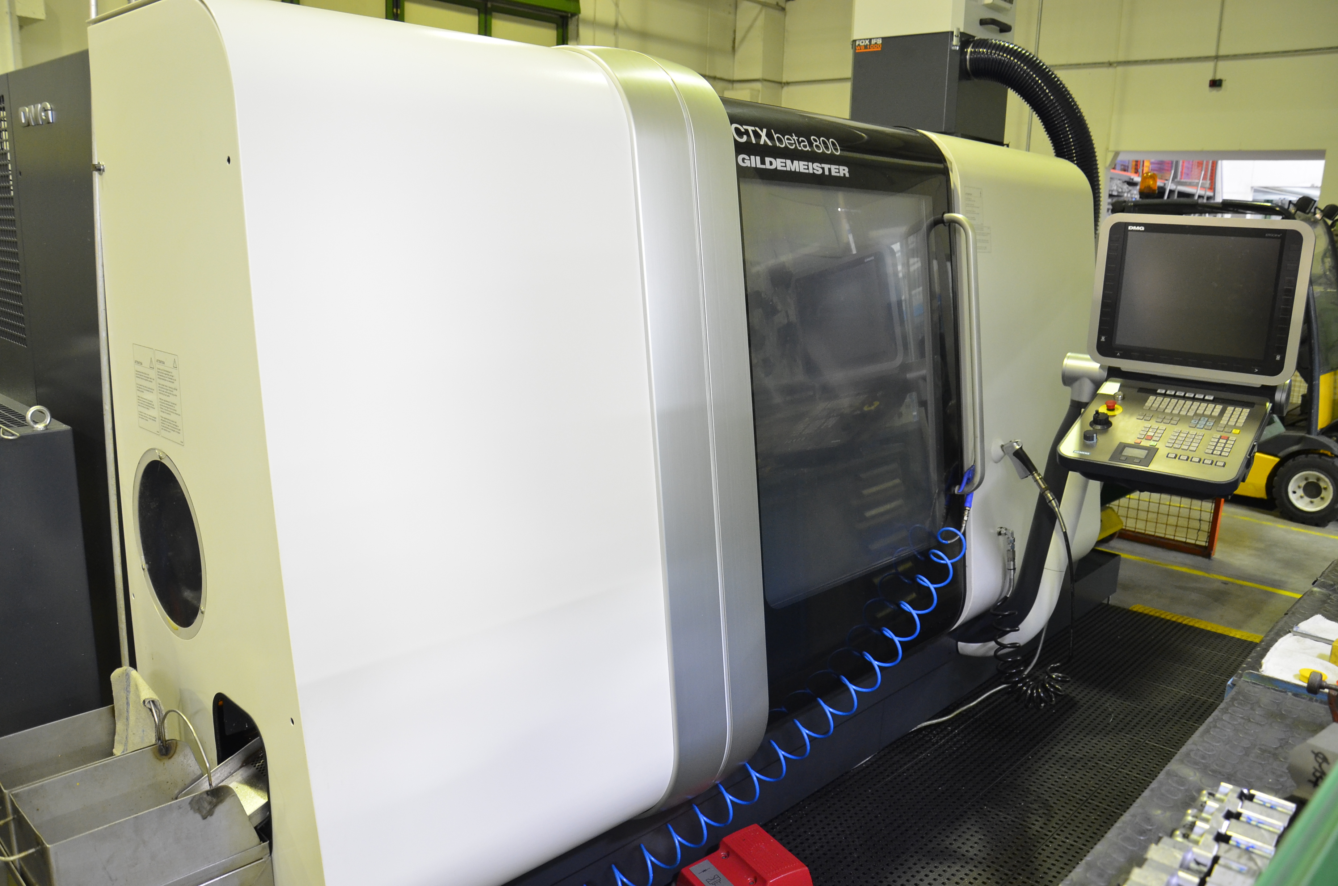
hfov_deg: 67.5
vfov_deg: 47.7
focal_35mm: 27
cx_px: 669
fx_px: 1001
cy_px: 443
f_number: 3.5
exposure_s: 1/13
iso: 1000
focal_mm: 18
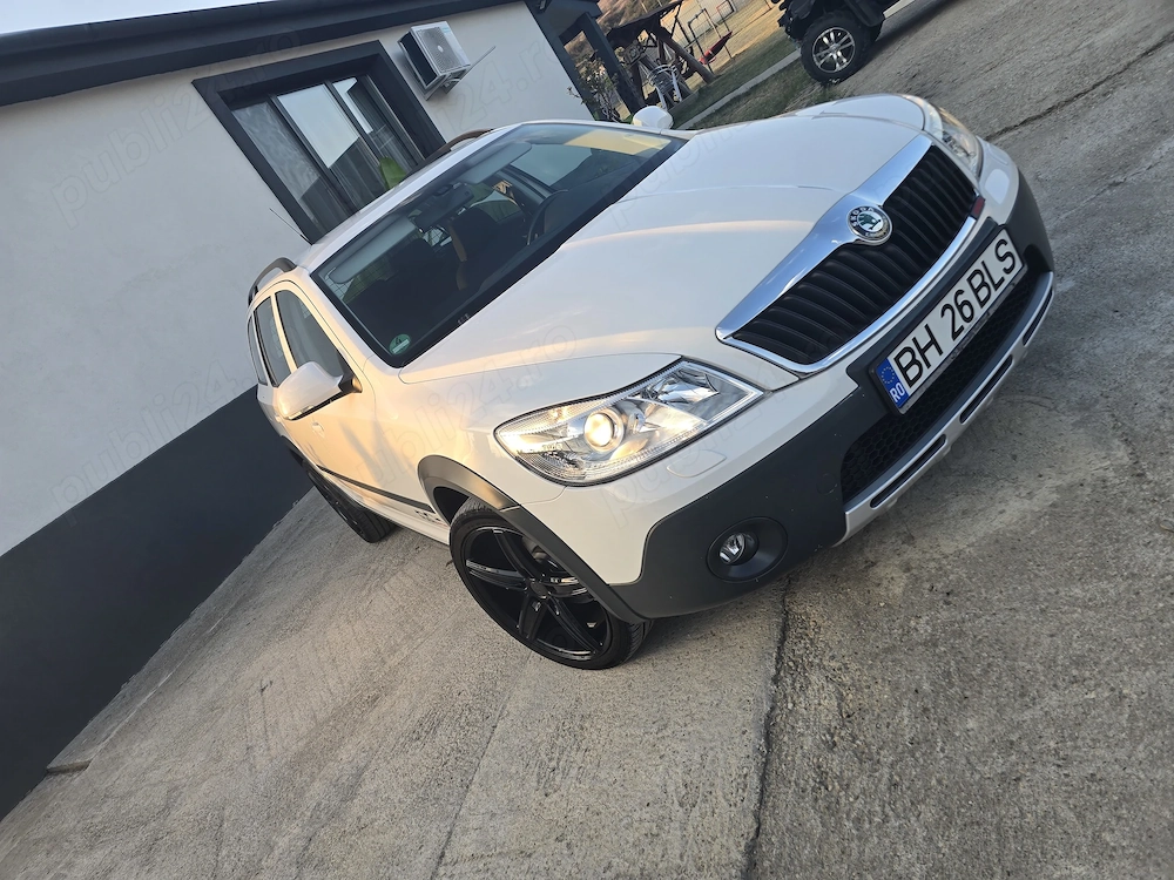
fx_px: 780
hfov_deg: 73.9
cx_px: 587
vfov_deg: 58.9
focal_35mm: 23
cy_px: 440
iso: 25
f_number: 1.7
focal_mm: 6.3
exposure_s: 1/180
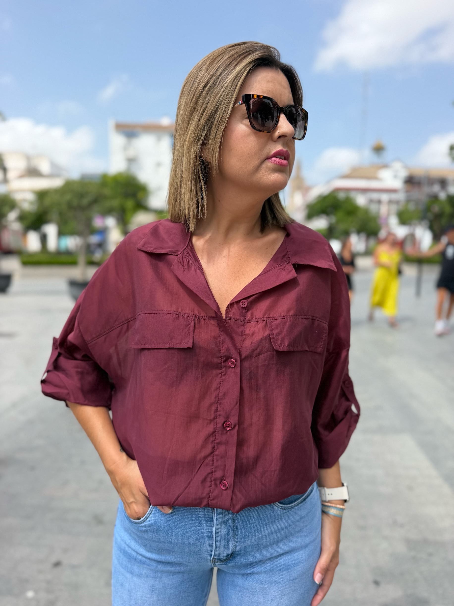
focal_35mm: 24
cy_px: 303
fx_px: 420
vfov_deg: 71.6
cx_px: 227
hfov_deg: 56.8
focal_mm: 6.76
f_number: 1.78
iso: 80
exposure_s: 1/2232
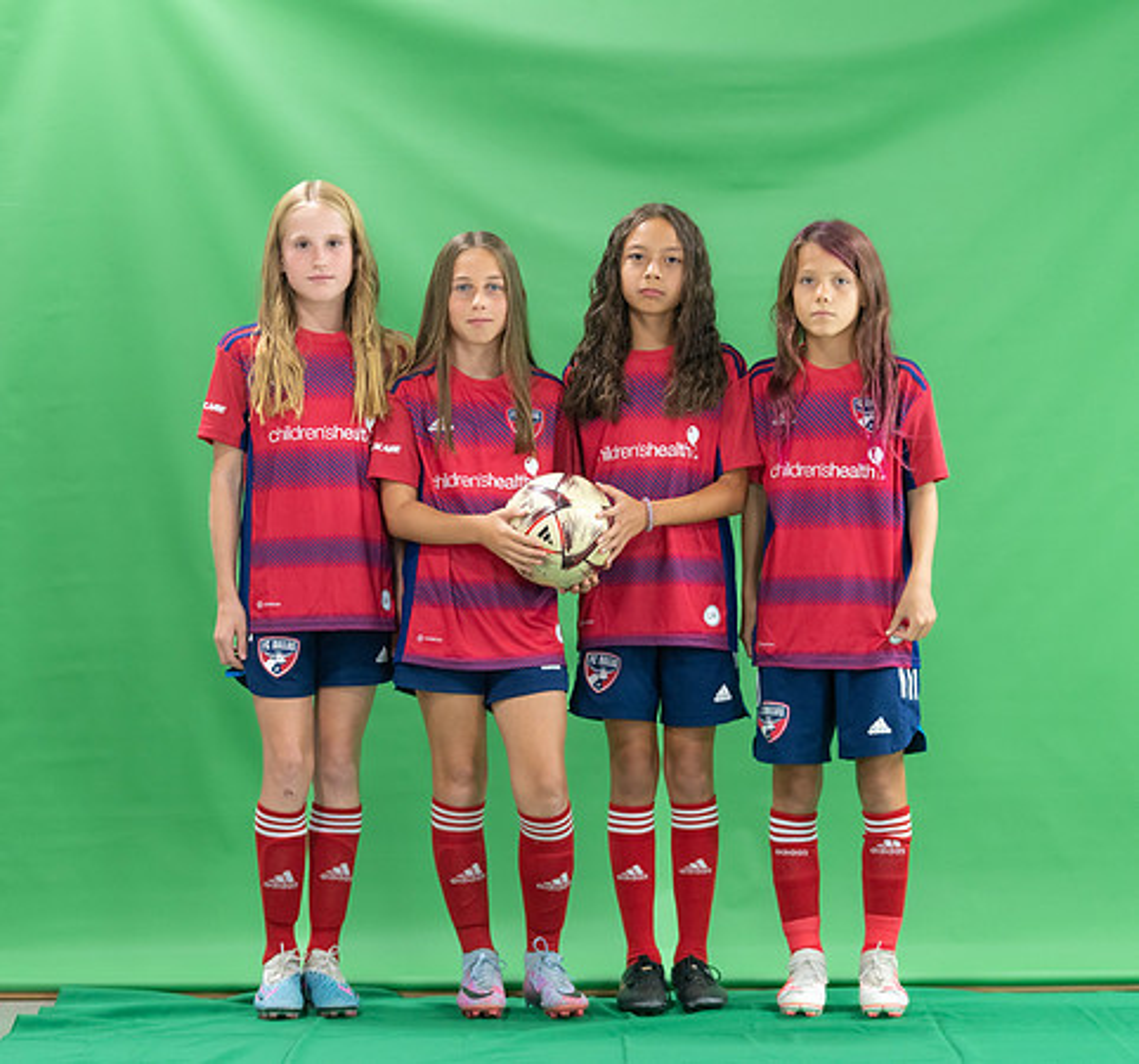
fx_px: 3396
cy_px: 563
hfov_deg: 19.0
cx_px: 591
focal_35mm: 94
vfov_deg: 17.8
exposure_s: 1/250
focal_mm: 70
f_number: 2.8
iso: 1000
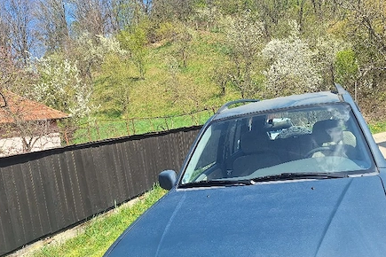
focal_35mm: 33
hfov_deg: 56.9
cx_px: 225
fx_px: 354
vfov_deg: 39.6
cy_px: 167
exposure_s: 1/2000
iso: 40
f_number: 1.8
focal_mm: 5.54
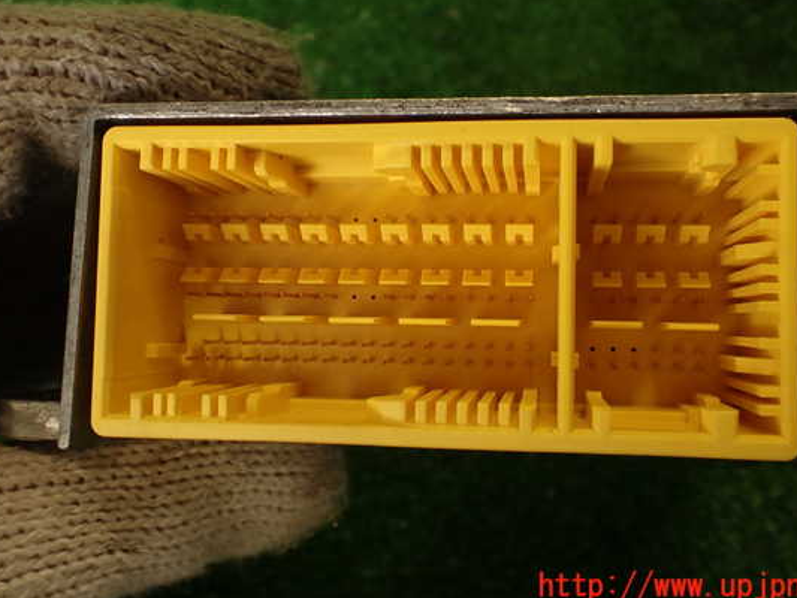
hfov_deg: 51.3
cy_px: 269
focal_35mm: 36
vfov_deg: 39.6
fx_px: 829
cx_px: 428
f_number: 2.4
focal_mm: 5.79
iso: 100
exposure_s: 1/60
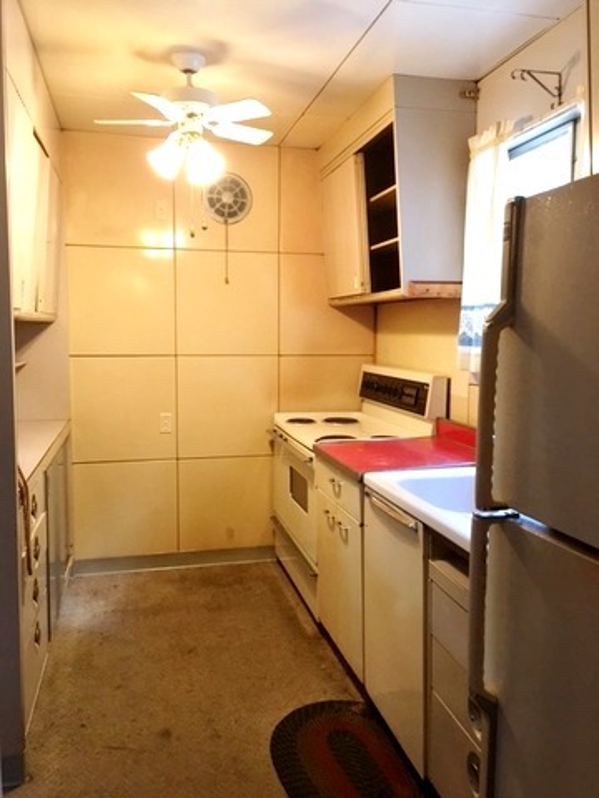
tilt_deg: -4.2
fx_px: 669
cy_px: 399
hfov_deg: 48.2
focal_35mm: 29
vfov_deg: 61.7
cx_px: 300
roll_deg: -0.9
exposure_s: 1/30
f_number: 2.2
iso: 160
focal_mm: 4.15
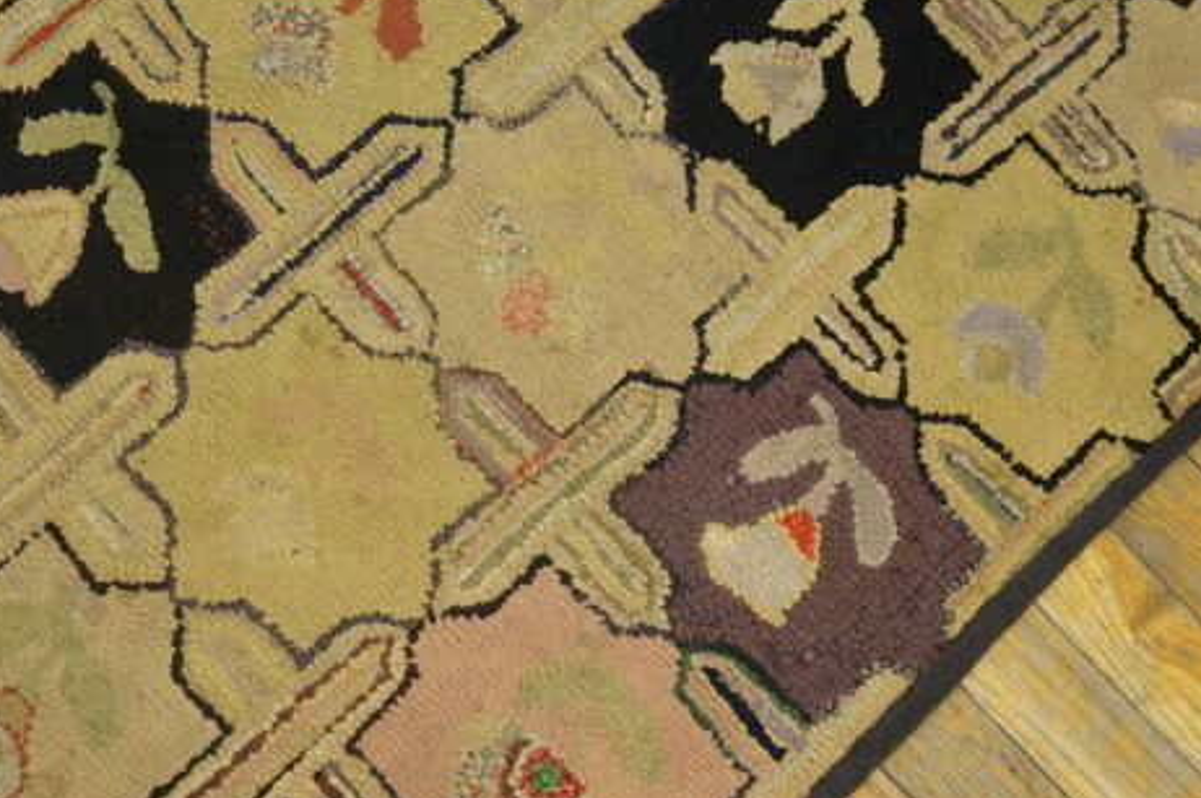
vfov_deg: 34.1
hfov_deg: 49.0
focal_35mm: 39
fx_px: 1300
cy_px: 417
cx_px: 429
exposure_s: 1/160
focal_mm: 20
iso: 2500
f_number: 4
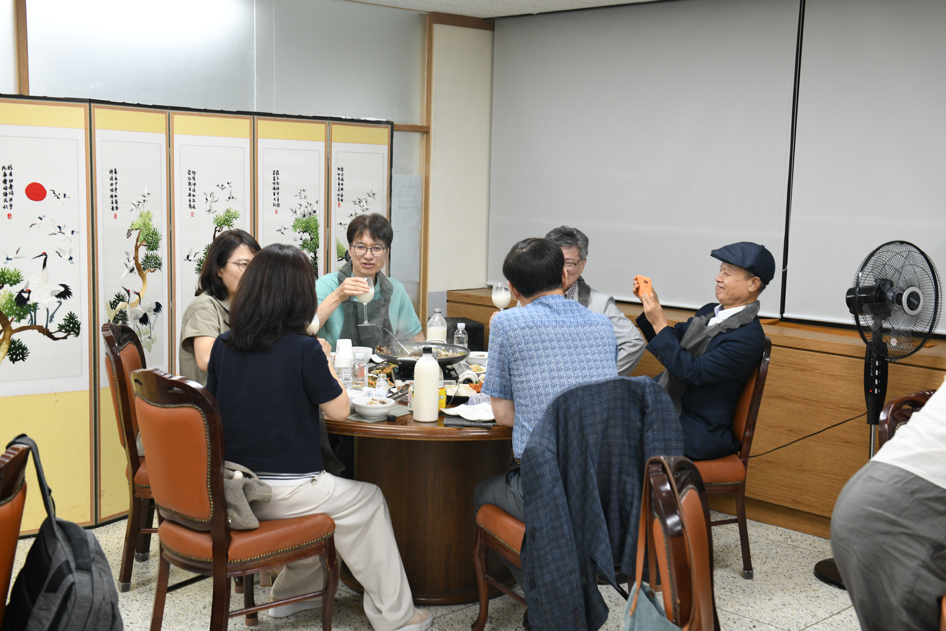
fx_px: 1261
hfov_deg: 41.1
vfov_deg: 28.1
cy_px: 316
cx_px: 473
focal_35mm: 48
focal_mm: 48
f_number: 5.6
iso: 1600
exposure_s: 1/80
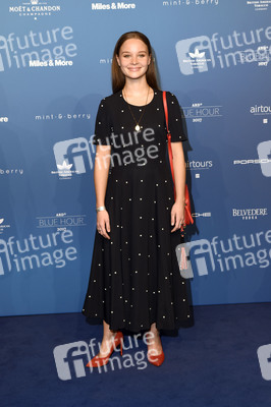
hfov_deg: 25.7
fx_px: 594
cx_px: 136
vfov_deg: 37.9
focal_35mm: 52
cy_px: 204
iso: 400
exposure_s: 1/320
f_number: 4
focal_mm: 35
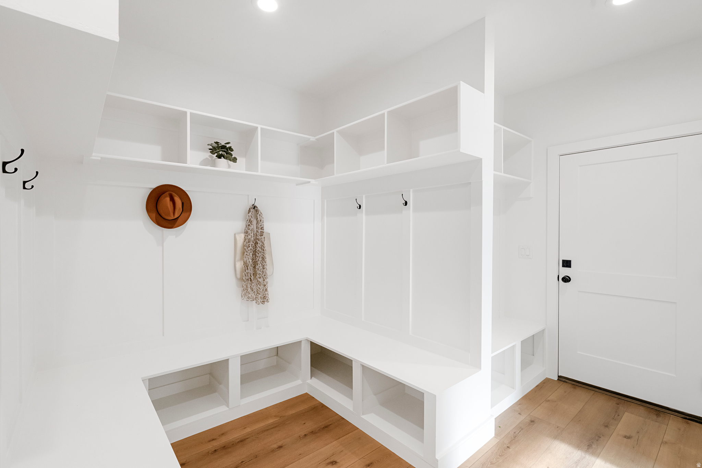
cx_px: 351
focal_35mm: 16
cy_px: 234
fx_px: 312
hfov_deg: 96.7
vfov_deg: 73.7
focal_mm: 16
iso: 400
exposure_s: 1/8
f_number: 9
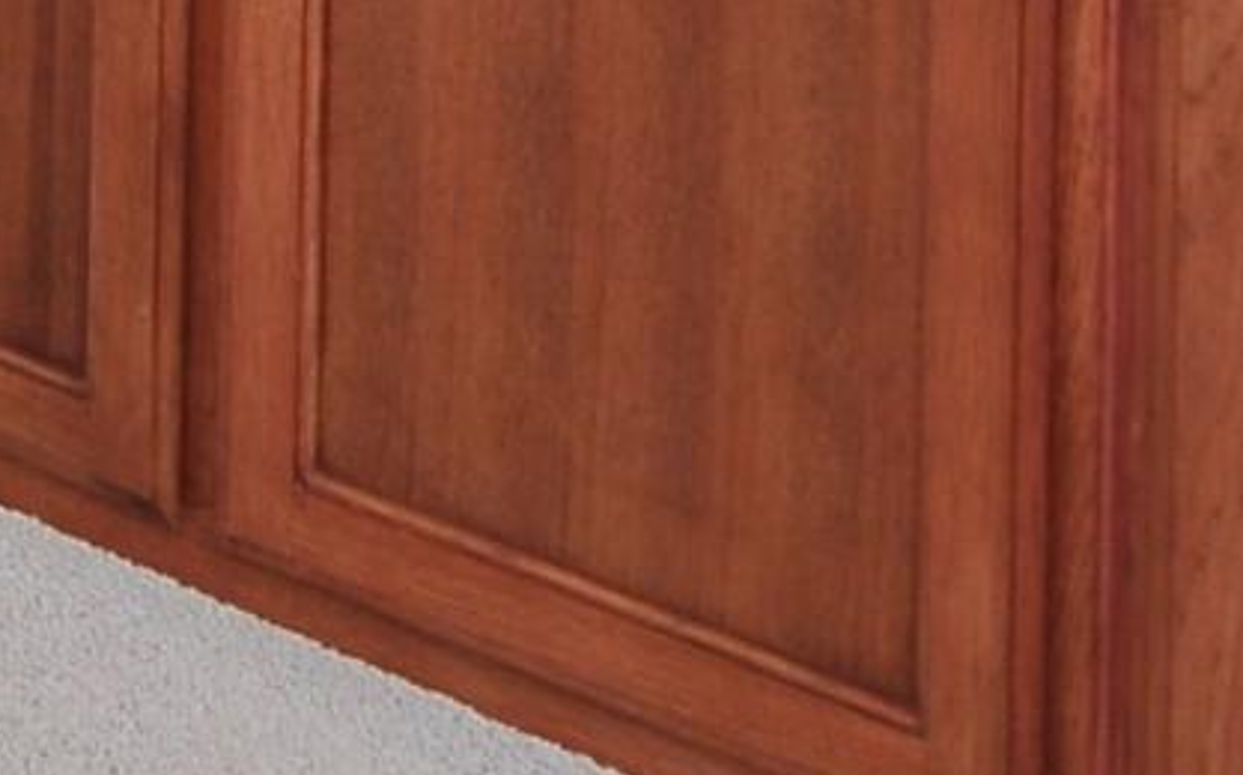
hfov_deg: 12.9
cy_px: -1991
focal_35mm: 132
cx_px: -1562
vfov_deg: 7.7
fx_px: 4469
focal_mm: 18
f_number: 6.3
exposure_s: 1/40
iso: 640
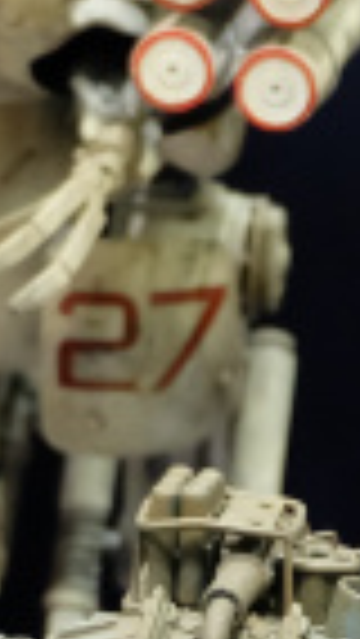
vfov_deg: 11.0
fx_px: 3305
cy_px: 578
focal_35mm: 195
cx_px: 310
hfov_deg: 6.2
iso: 3200
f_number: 4
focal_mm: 22.2
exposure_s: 1/52
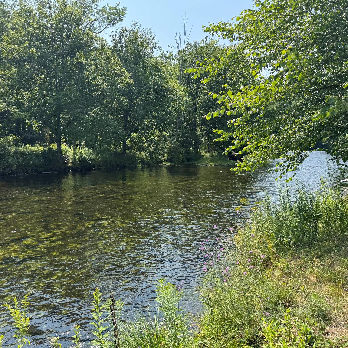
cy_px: 176
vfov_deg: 55.6
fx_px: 330
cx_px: 160
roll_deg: -1.0
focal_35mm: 29
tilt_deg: -6.6
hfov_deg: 55.6
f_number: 1.78
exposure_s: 1/1456
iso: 80
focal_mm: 6.76
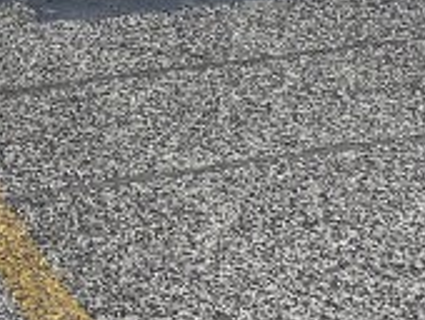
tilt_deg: -2.4
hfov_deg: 11.8
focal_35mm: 163
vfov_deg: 8.1
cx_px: -91
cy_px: -560
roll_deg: +0.1
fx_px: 2004
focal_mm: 4.25
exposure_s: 1/3401
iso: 32
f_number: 1.8
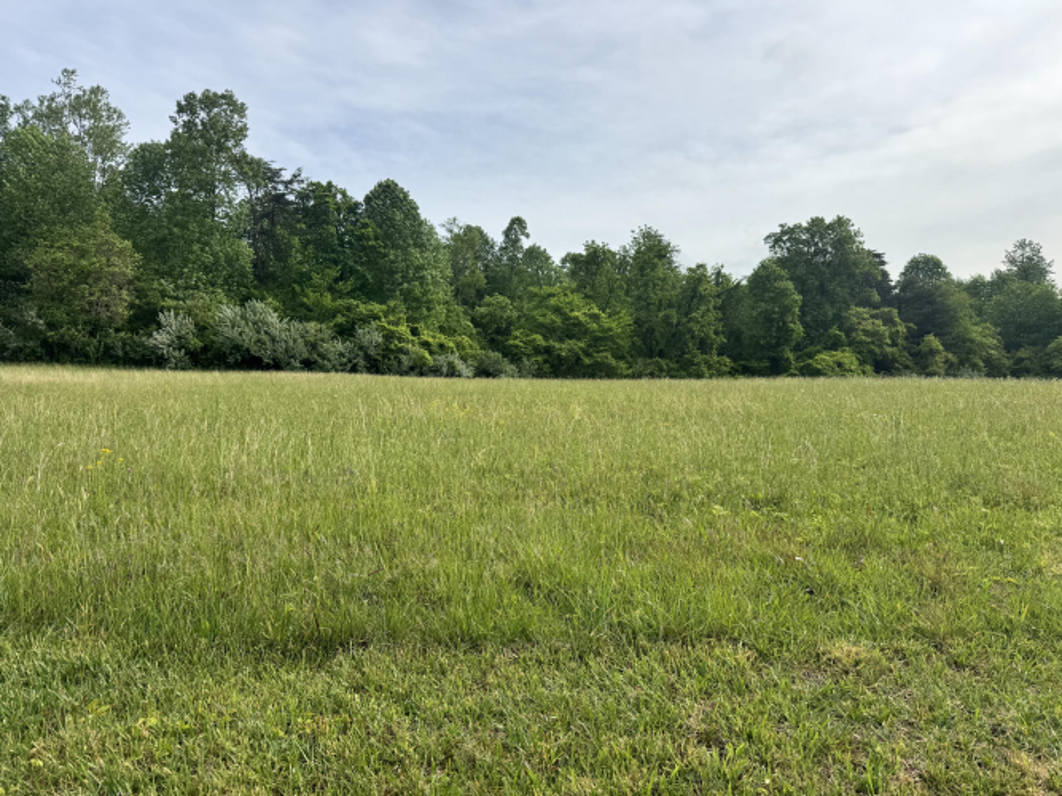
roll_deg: +1.0
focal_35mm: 24
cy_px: 398
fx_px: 736
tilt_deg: +0.2
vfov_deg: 56.8
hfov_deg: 71.6
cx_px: 531
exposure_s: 1/4310
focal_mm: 6.76
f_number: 1.78
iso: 80
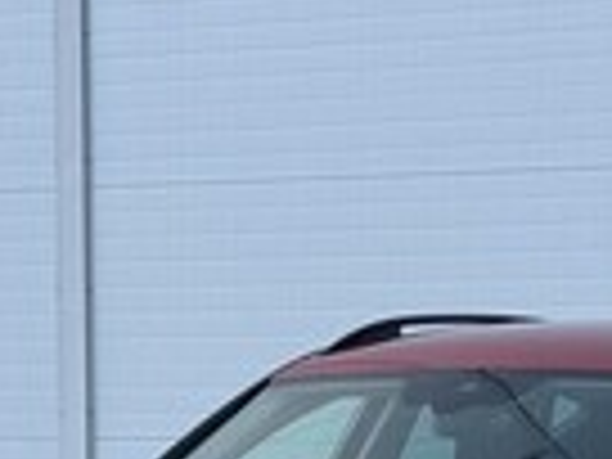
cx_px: 468
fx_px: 3430
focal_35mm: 194
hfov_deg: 10.2
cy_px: 673
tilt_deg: -4.1
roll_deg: +0.3
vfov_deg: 7.5
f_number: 1.78
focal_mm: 6.76
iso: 64
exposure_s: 1/2179
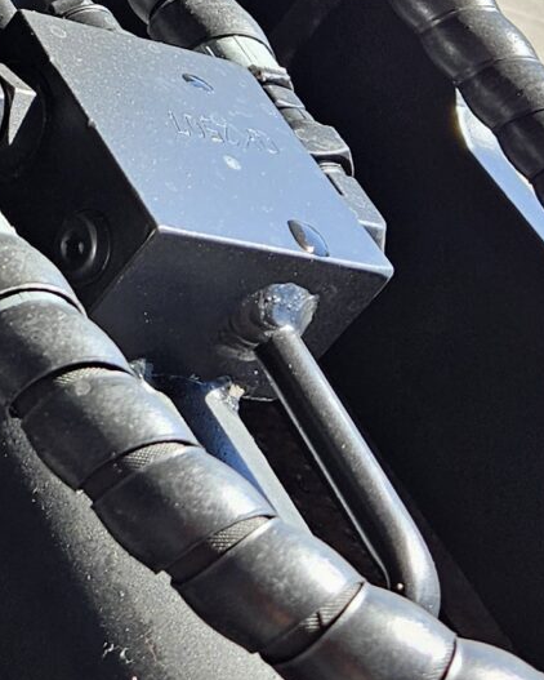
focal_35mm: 109
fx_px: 2192
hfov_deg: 13.2
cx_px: -309
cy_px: 45
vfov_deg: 17.3
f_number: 1.8
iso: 25
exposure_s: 1/265
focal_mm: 5.4
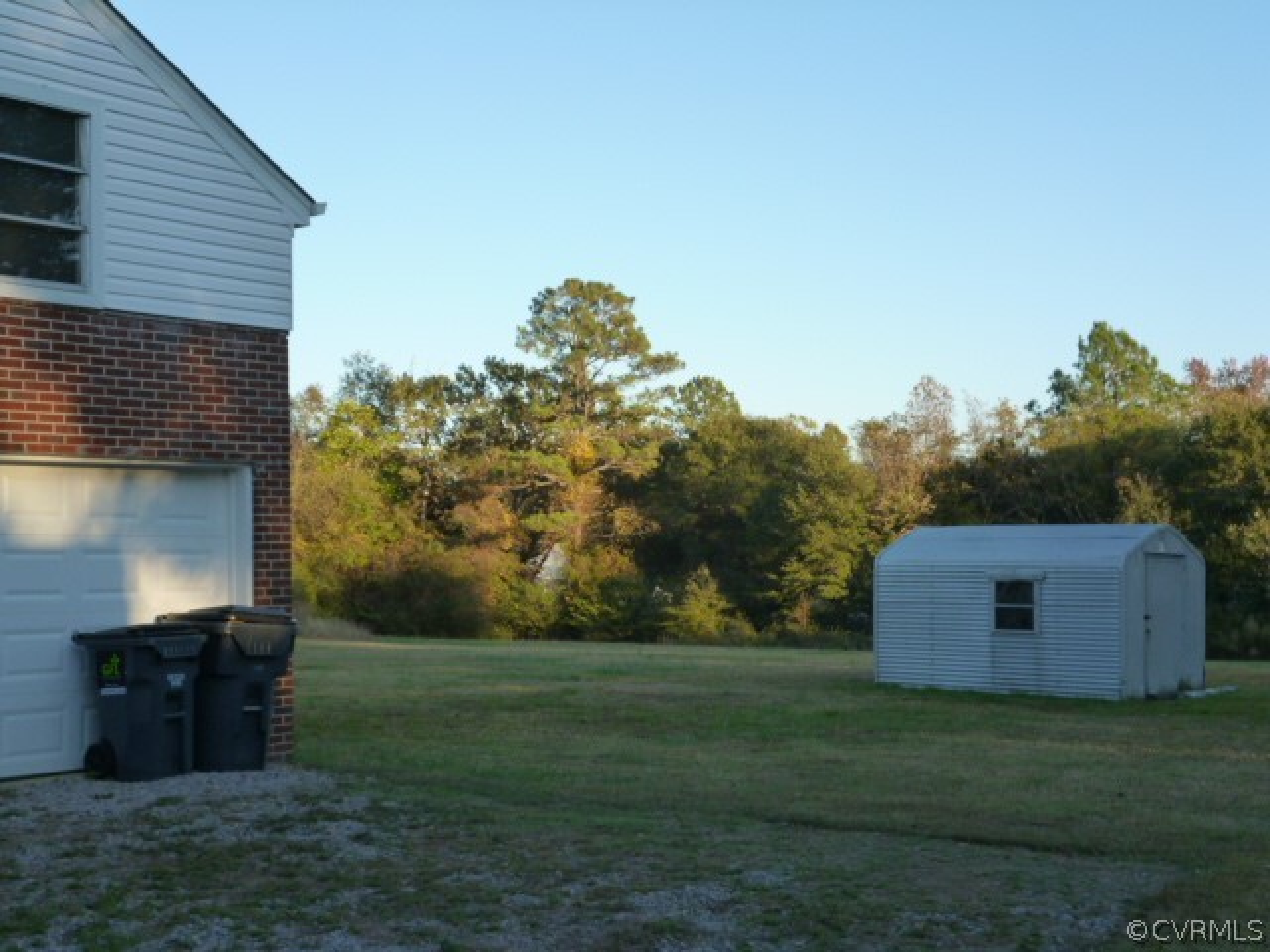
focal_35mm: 48
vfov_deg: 30.3
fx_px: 1761
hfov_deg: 39.7
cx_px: 635
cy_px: 476
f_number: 4
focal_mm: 8.6
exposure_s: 1/200
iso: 160
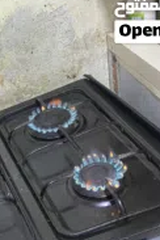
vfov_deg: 33.1
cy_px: 188
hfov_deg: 20.9
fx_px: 393
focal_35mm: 59
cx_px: -47
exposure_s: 1/50
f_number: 1.8
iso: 320
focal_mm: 4.25
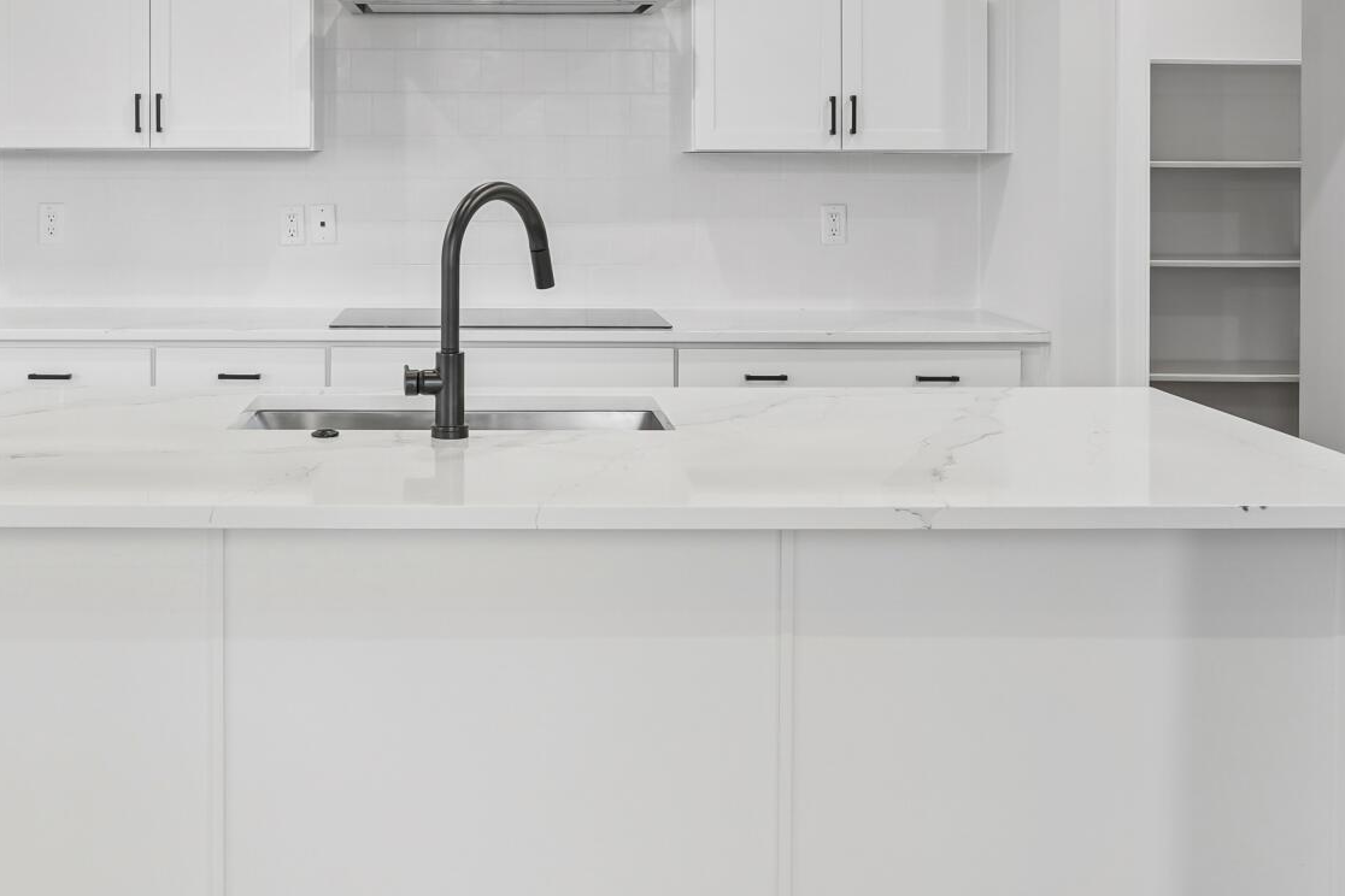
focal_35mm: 43
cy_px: 164
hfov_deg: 45.0
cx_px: 493
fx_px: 1606
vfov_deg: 30.3
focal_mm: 16
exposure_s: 1/8
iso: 200
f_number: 10
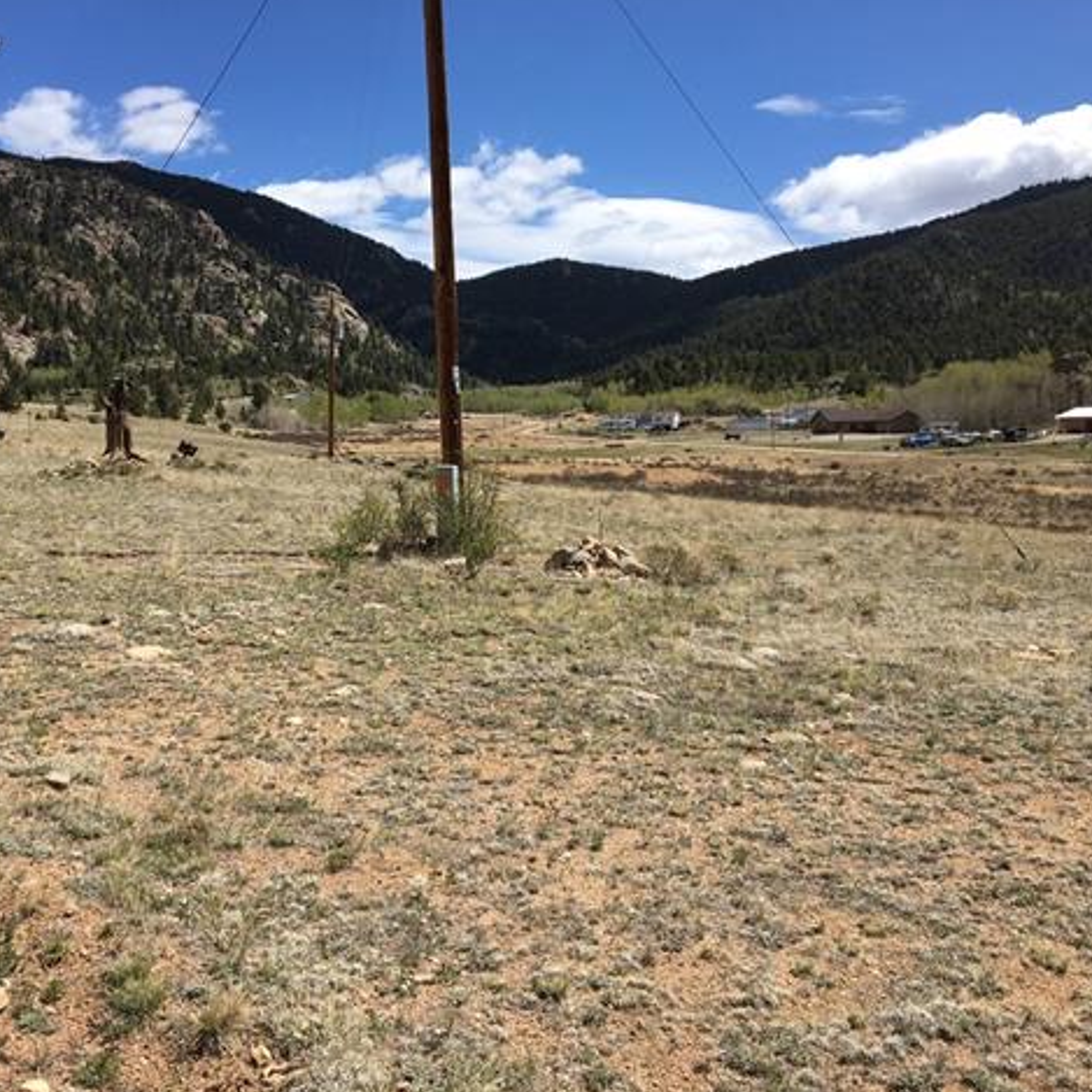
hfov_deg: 47.0
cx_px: 459
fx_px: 1249
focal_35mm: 35
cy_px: 540
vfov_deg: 47.2
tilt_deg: -2.7
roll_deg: +0.1
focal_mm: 4.15
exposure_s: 1/1672
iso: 25
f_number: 2.2
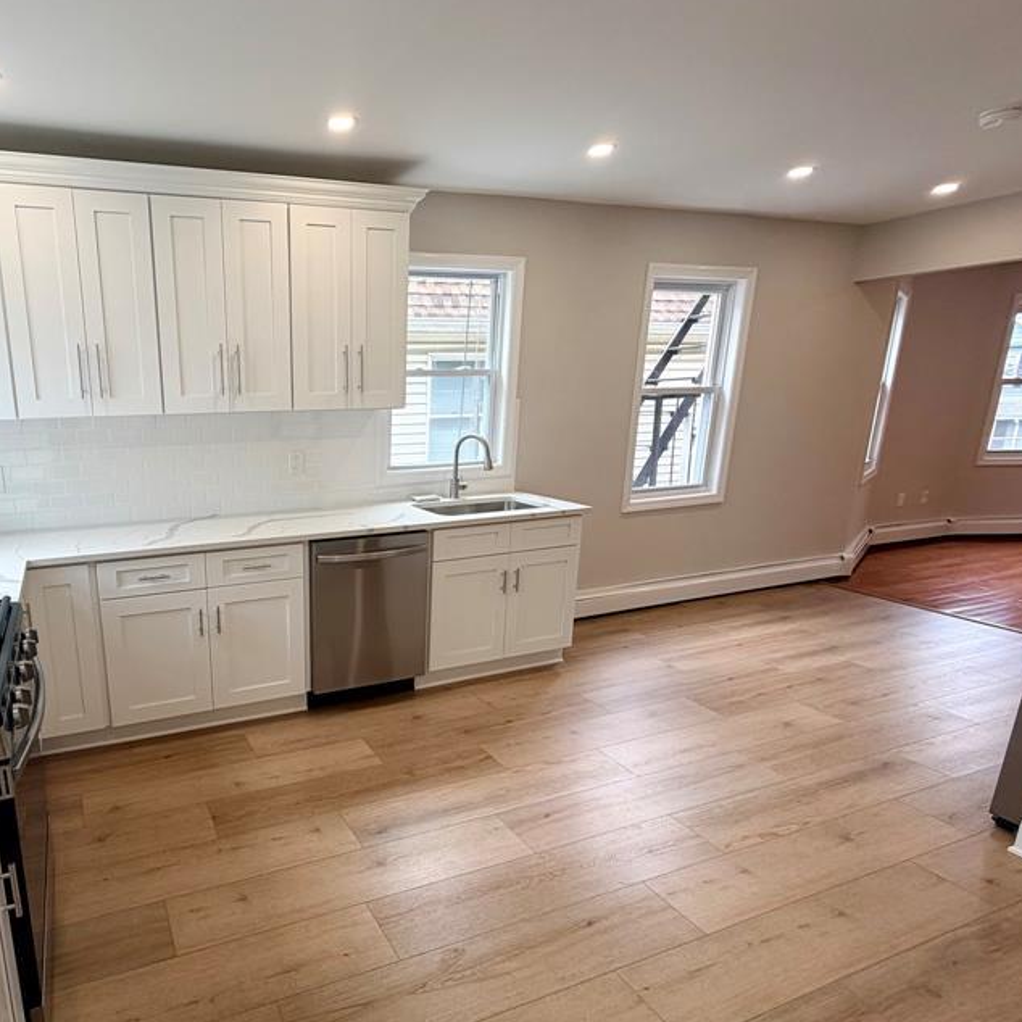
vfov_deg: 74.7
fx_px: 668
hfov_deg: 71.3
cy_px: 558
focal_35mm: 20
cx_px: 297
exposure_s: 1/120
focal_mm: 2.22
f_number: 2.2
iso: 80
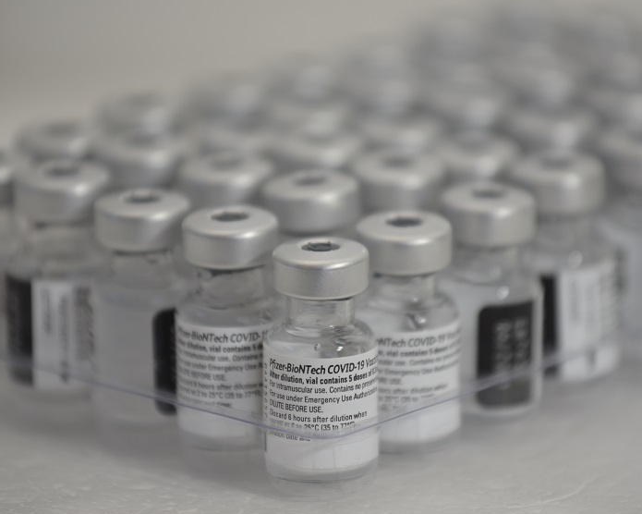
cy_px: 226
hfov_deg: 7.2
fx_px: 5130
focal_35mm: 270
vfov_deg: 5.7
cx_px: 336
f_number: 4.5
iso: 400
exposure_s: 1/160
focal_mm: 200
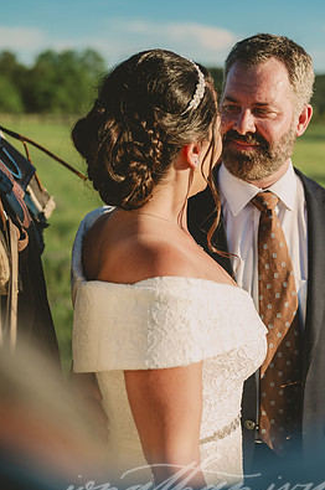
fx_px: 775
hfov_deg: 23.7
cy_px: 262
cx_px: 184
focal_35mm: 57
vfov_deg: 35.1
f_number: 2.8
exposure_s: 1/1600
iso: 80
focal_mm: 50
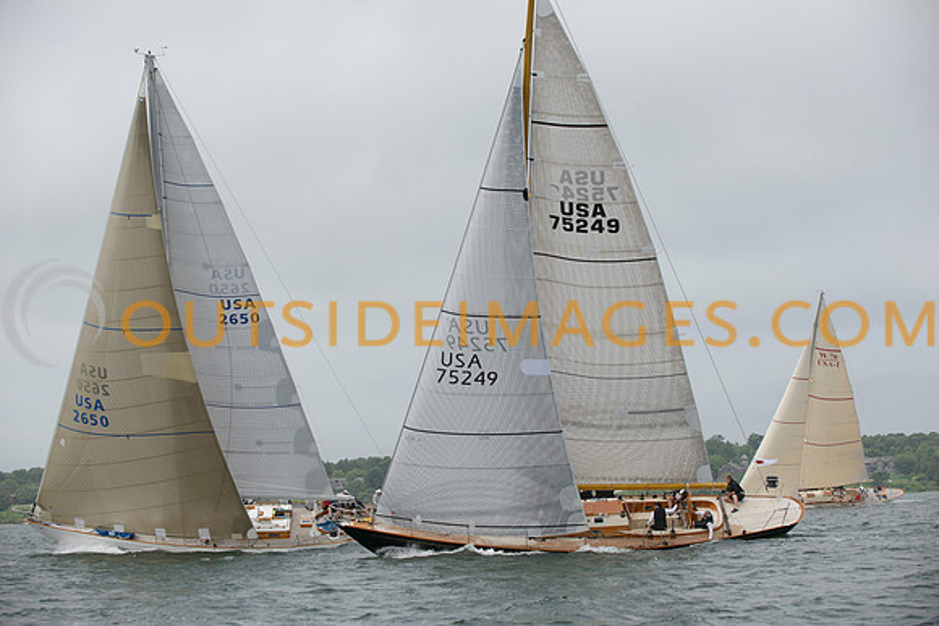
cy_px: 313
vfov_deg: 15.9
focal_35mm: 86
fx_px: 2244
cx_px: 470
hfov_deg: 23.6
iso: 320
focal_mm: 86
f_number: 5
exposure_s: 1/3200
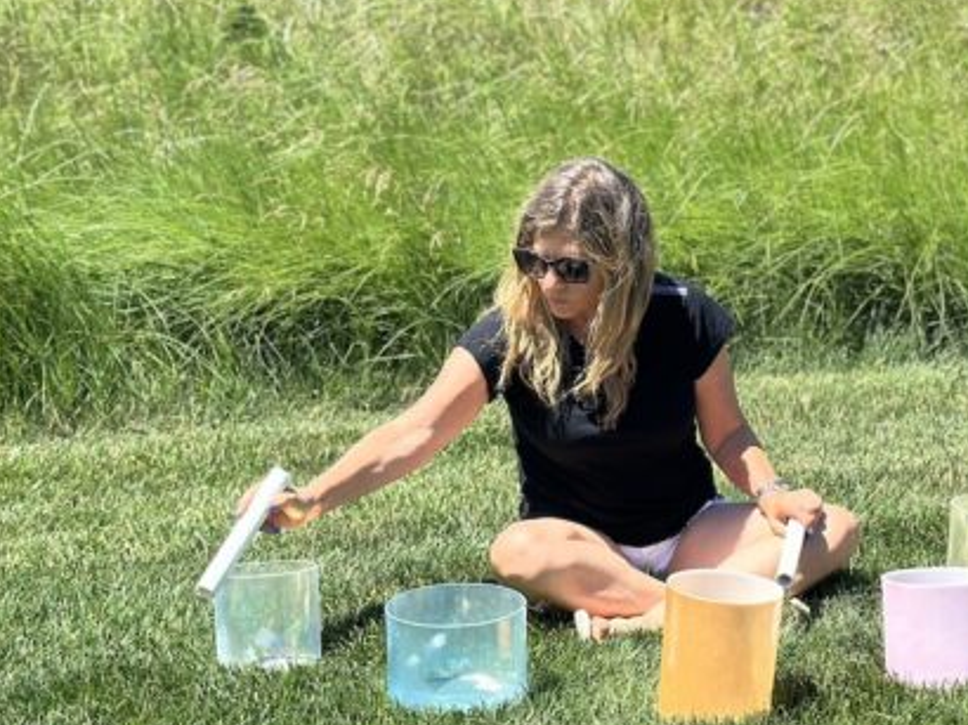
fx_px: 2515
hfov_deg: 21.6
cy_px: 345
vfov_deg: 16.4
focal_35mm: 90
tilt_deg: -15.0
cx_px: 699
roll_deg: -1.8
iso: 100
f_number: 1.78
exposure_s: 1/2809
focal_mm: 6.86
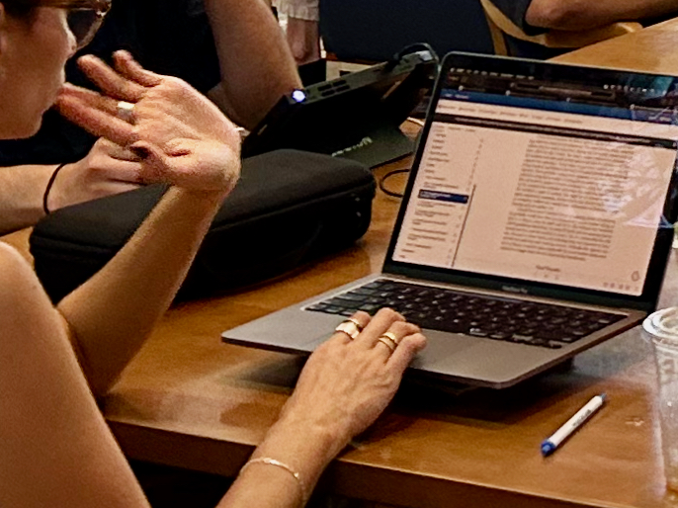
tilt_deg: +3.1
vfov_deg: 8.7
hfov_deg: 12.2
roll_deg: +0.5
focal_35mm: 152
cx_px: 1116
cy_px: -793
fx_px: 2976
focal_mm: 5.7
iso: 100
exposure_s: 1/60
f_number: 1.5
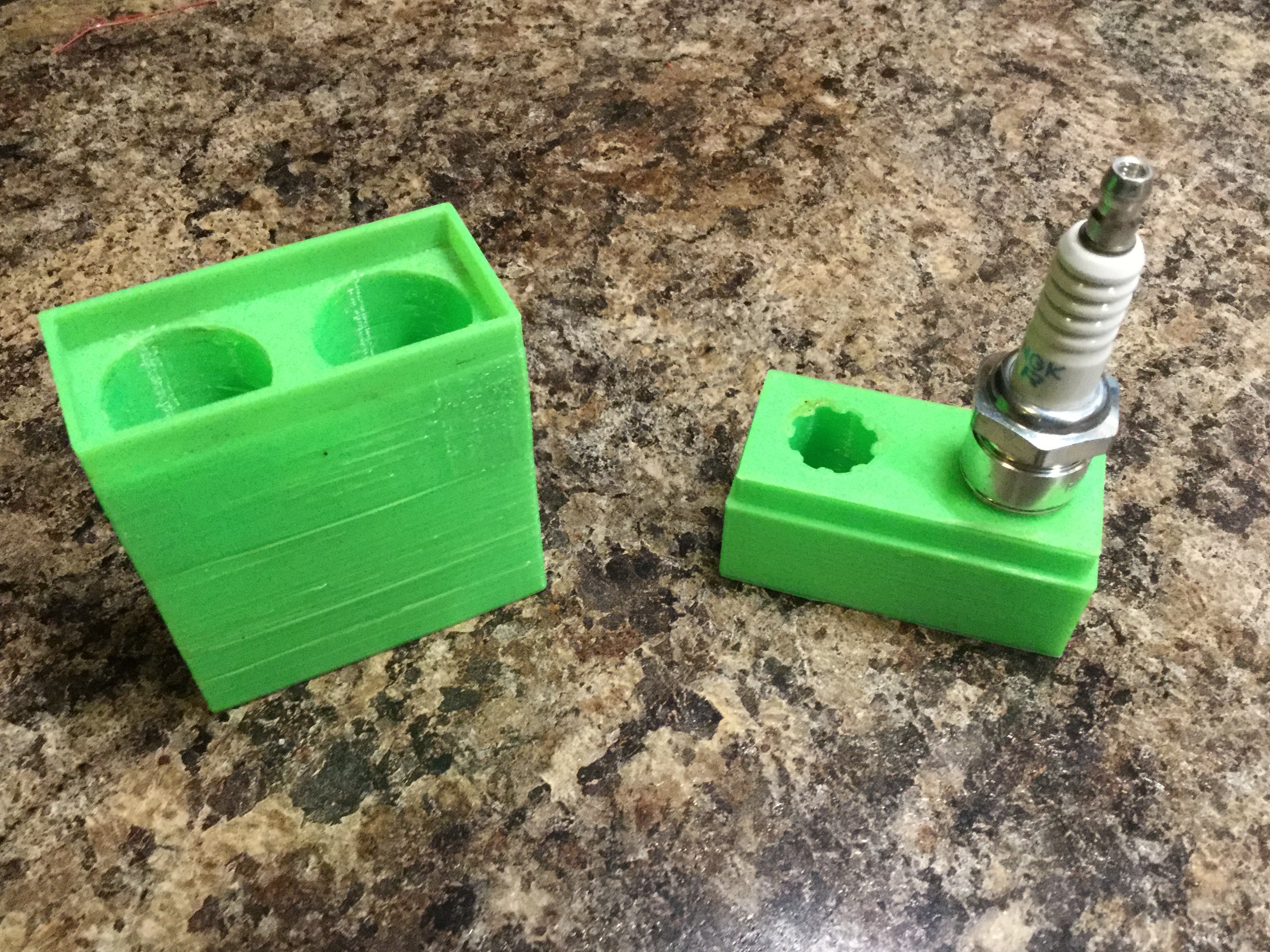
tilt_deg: -50.2
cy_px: 500
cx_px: 635
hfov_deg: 55.3
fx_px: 1211
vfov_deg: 42.9
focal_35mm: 33
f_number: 2.4
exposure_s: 1/15
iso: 200
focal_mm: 3.3
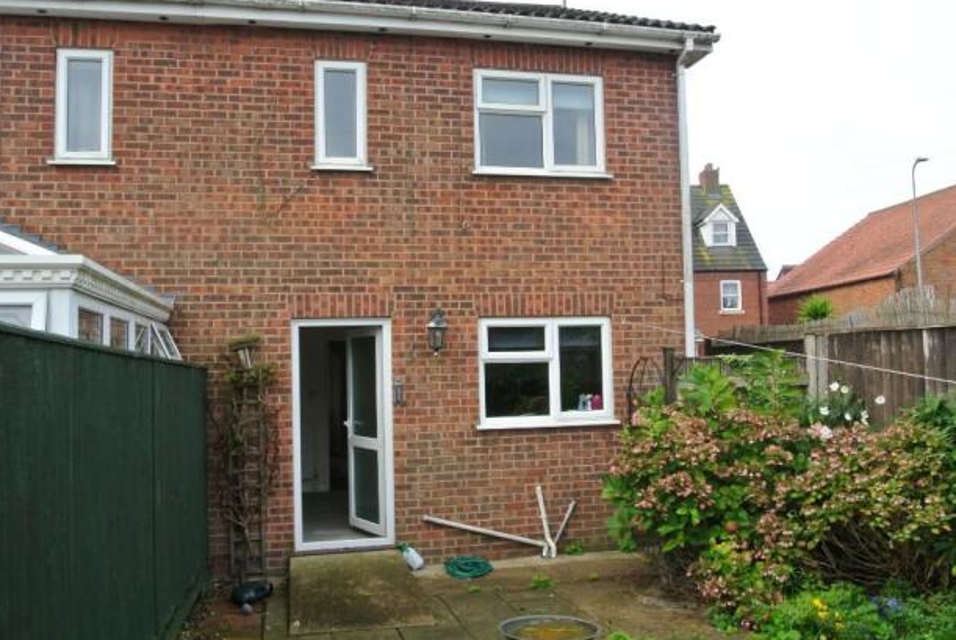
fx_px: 824
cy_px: 322
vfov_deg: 42.4
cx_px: 492
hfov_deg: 60.2
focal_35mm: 31
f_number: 11
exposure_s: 1/60
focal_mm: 11
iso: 400
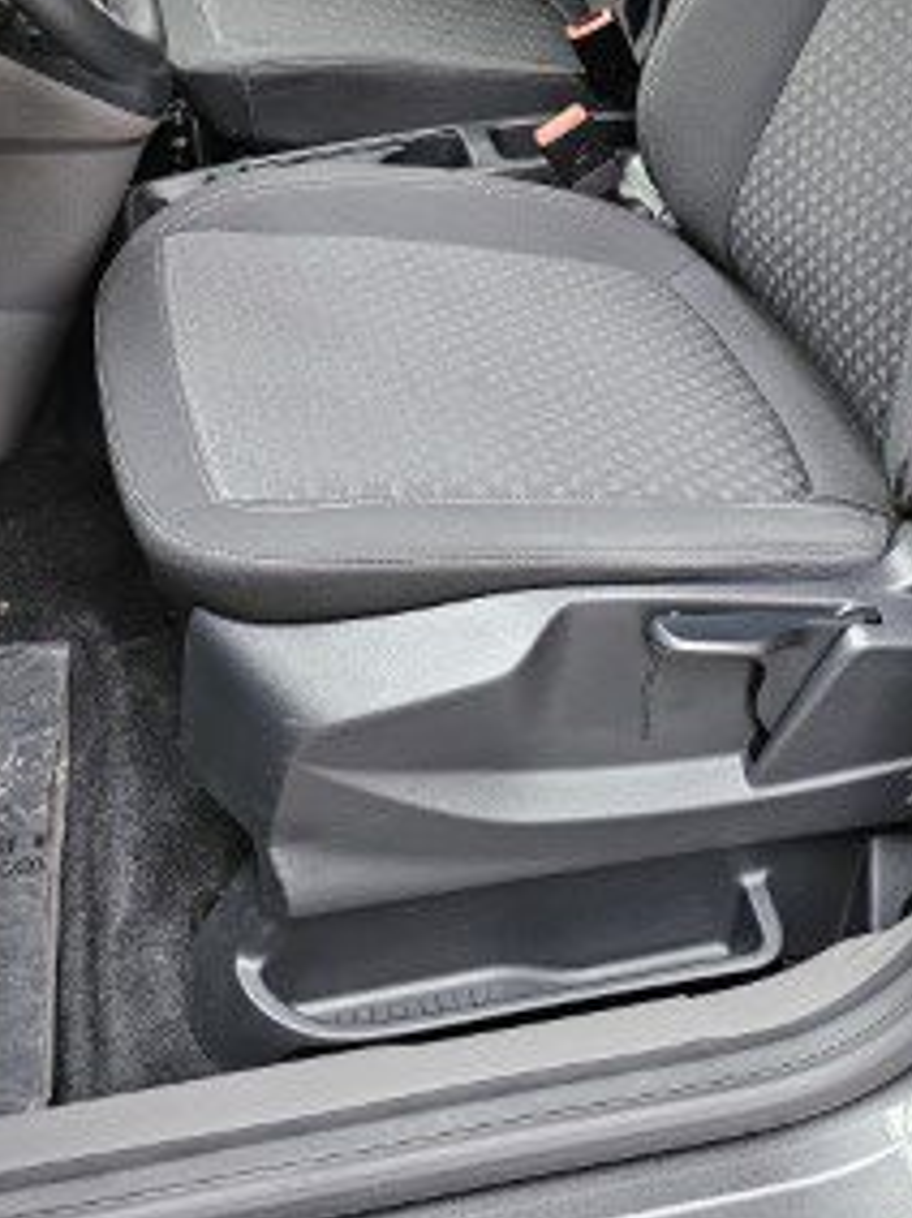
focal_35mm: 52
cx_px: 538
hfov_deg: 28.0
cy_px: 95
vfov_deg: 34.5
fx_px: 1828
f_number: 1.7
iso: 400
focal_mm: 6.3
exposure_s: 1/100
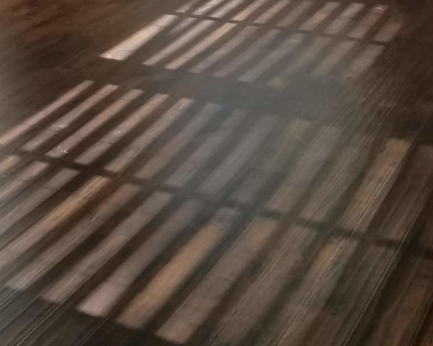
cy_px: -194
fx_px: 1179
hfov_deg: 20.8
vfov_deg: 15.3
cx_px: 212
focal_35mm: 92
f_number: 1.7
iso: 50
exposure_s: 1/373
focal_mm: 4.3
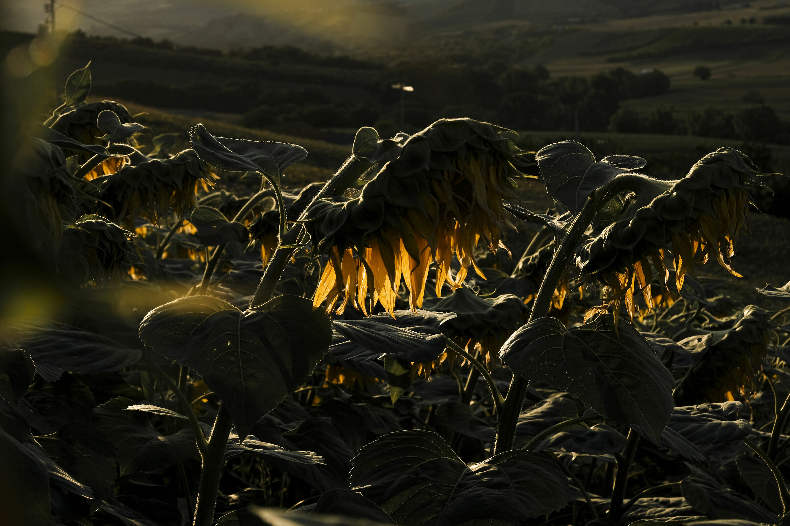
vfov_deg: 17.3
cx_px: 395
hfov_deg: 25.7
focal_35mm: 79
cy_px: 263
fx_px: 1733
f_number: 13
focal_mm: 52.7
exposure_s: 1/125
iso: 125
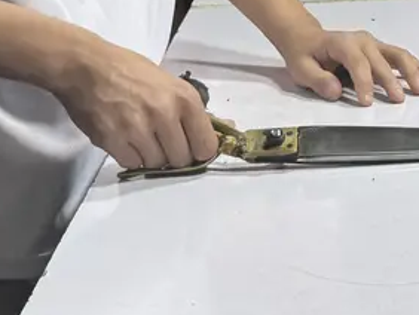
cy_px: -59
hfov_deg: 11.9
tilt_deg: -6.5
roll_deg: +0.5
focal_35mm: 153
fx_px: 1854
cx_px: 752
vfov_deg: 9.6
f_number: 1.78
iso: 80
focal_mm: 6.86
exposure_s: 1/289
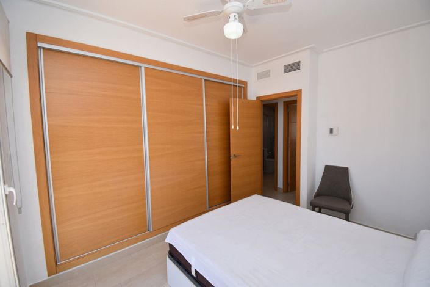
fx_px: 179
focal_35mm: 15
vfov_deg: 77.3
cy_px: 144
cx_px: 215
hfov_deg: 100.4
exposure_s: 1/250
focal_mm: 10
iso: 250
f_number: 5.6
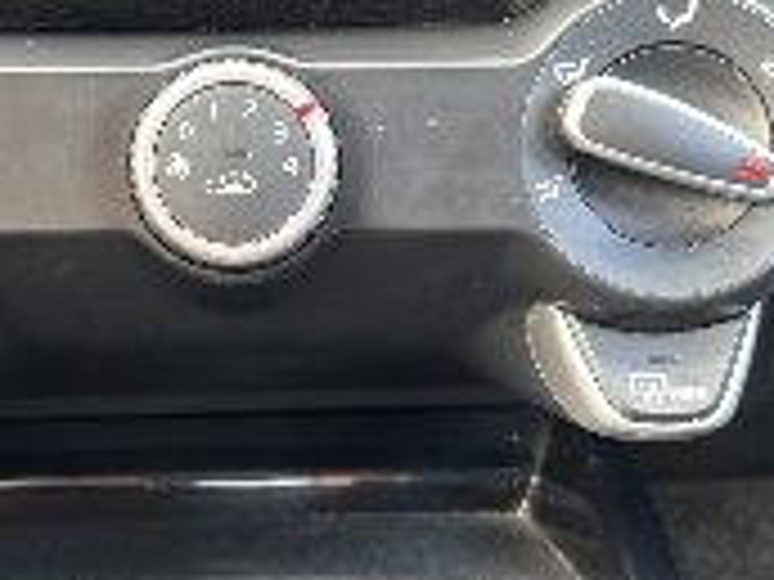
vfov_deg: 23.3
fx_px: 1409
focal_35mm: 63
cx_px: 207
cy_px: 306
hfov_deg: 30.3
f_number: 1.6
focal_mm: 5.96
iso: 320
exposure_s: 1/60
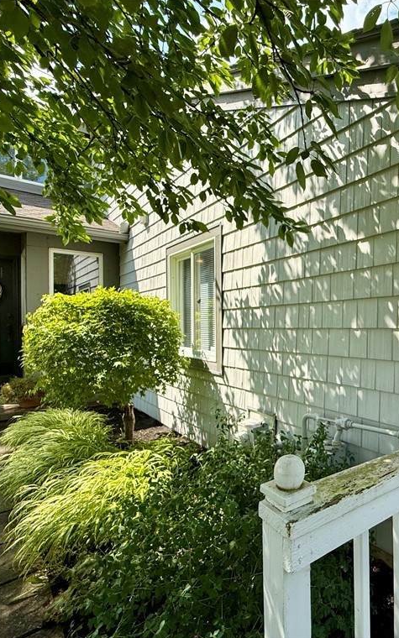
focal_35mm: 20
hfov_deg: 55.2
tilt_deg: +2.2
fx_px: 348
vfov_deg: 85.1
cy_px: 320
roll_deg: +0.2
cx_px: 323
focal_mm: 2.22
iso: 50
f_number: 2.2
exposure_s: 1/955
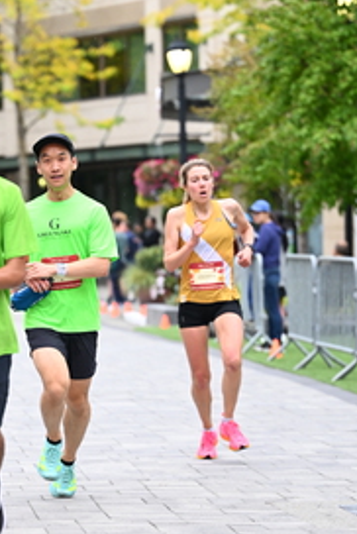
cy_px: 312
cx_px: 72
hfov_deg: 6.7
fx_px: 3056
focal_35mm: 206
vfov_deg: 10.0
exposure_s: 1/1250
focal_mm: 102
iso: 1250
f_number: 2.8
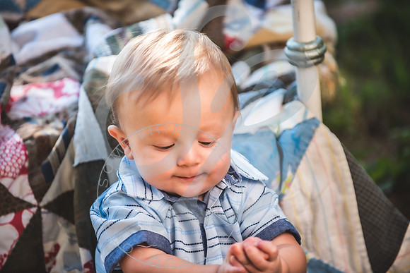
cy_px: 136
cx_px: 205
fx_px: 2278
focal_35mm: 200
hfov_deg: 10.3
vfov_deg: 6.9
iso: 100
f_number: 2.8
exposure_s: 1/400
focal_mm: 200
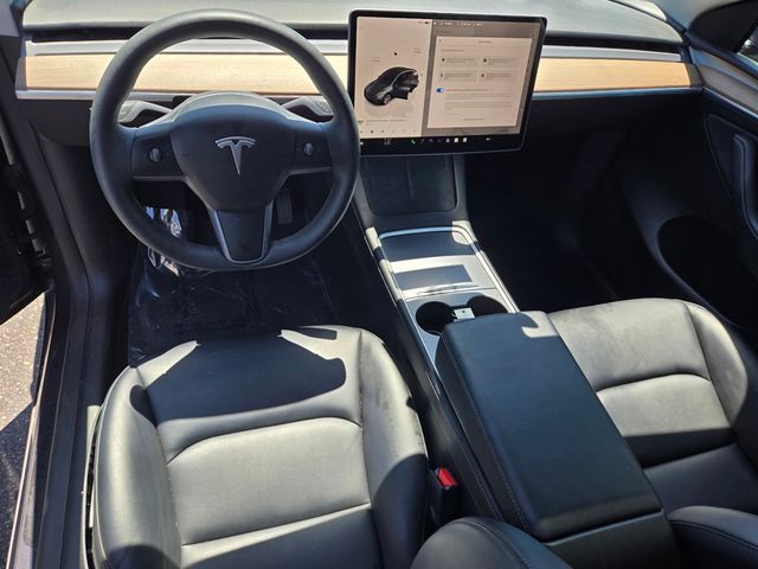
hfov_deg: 73.9
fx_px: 504
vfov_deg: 58.9
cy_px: 284
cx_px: 379
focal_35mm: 23
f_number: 1.8
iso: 25
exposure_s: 1/366
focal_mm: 5.4
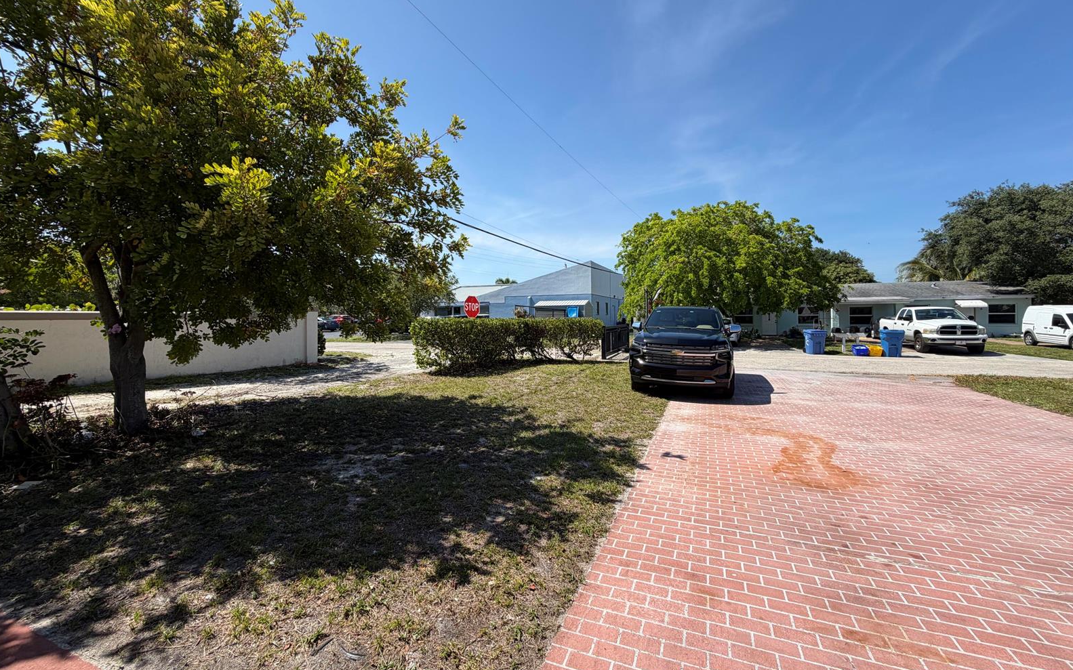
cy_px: 314
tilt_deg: -0.8
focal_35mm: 15
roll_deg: +0.2
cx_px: 535
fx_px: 439
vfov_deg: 74.7
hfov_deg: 101.5
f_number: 2.2
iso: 20
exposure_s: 1/770
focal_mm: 2.22
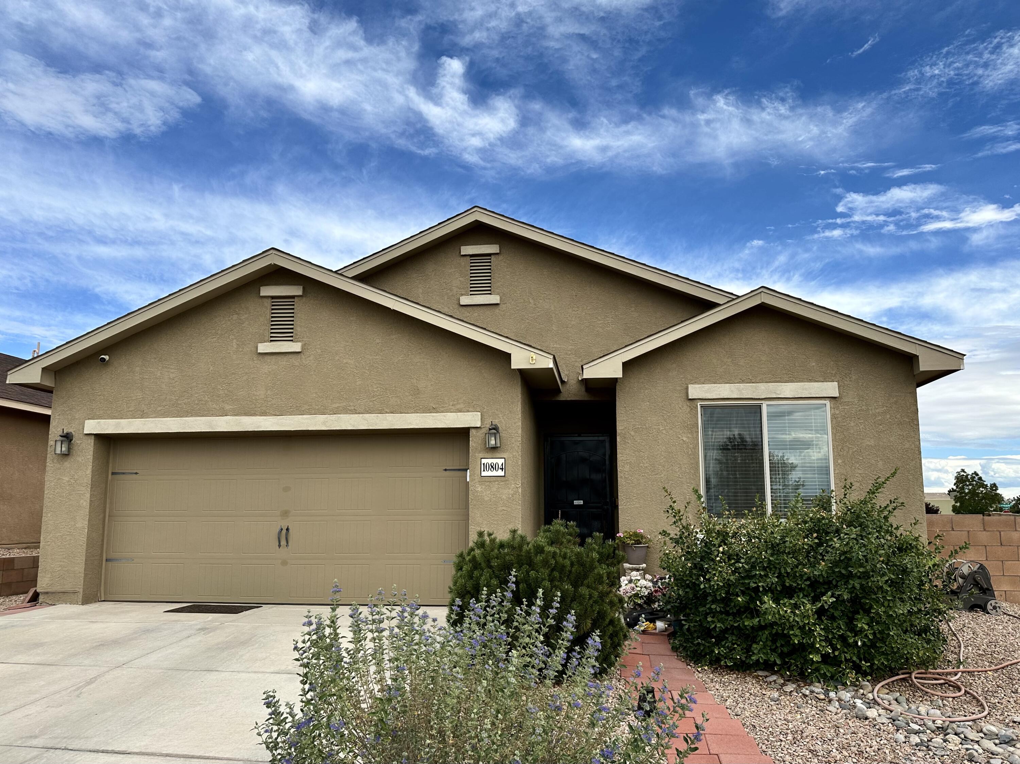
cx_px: 510
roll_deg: +0.0
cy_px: 382
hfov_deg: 71.6
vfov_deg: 56.8
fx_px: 707
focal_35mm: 24
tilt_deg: +10.9
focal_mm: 6.86
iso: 80
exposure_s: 1/2882
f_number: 1.78
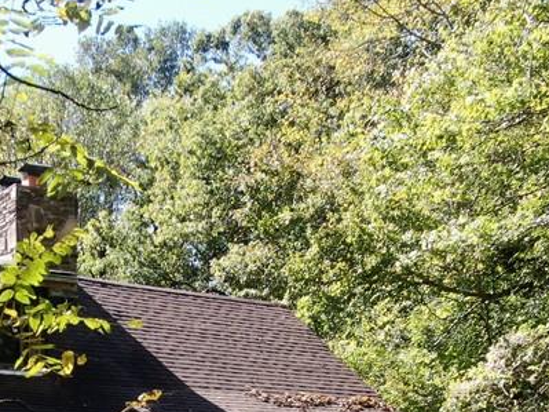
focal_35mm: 77
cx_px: 99
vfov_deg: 18.3
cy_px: 473
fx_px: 1221
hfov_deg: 24.9
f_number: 3.1
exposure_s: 1/200
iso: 100
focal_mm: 5.22
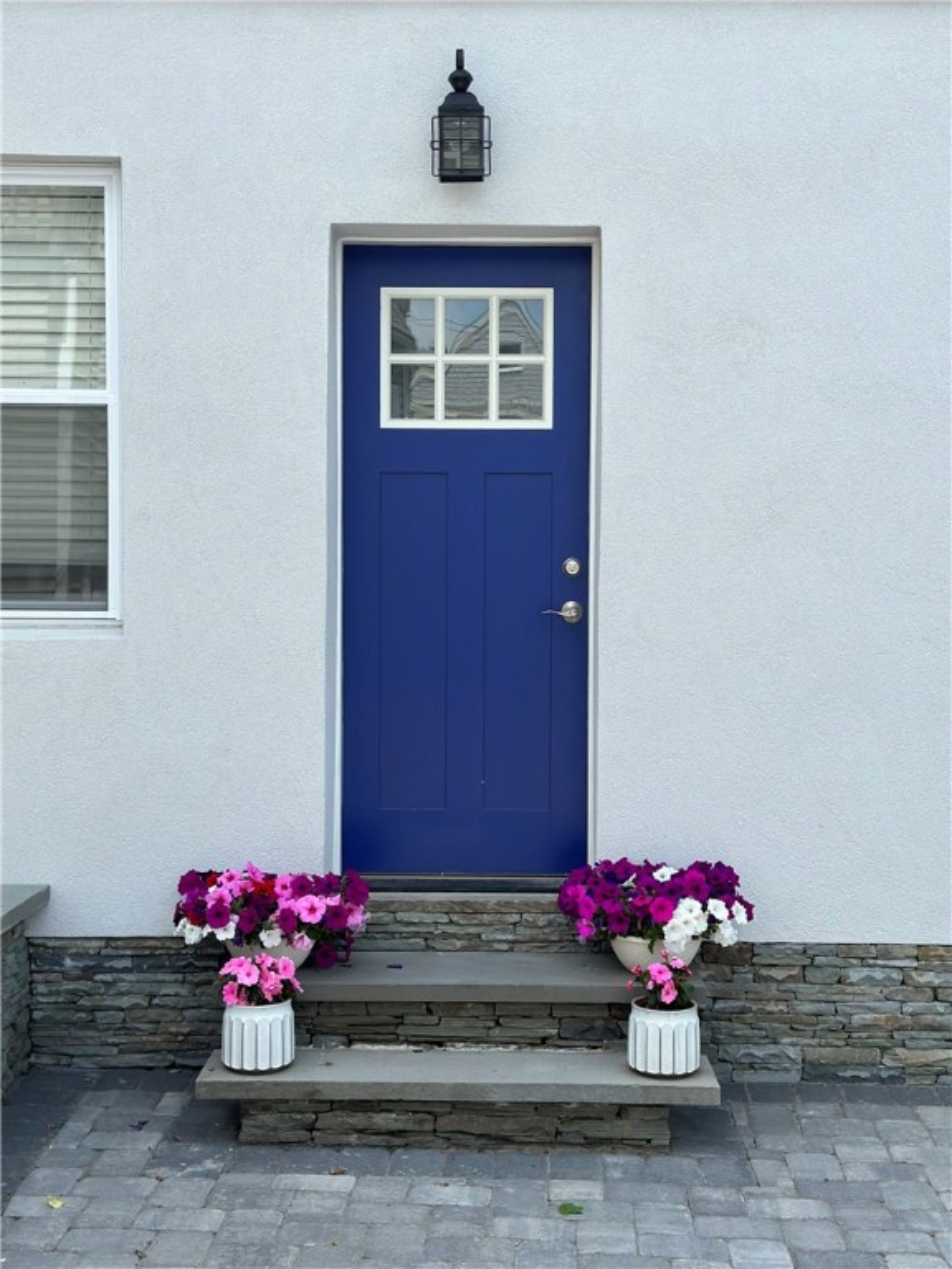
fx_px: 1760
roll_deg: -0.5
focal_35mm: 48
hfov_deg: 30.3
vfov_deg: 39.7
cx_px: 476
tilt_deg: -1.5
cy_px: 634
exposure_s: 1/2532
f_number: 1.78
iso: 80
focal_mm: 6.86
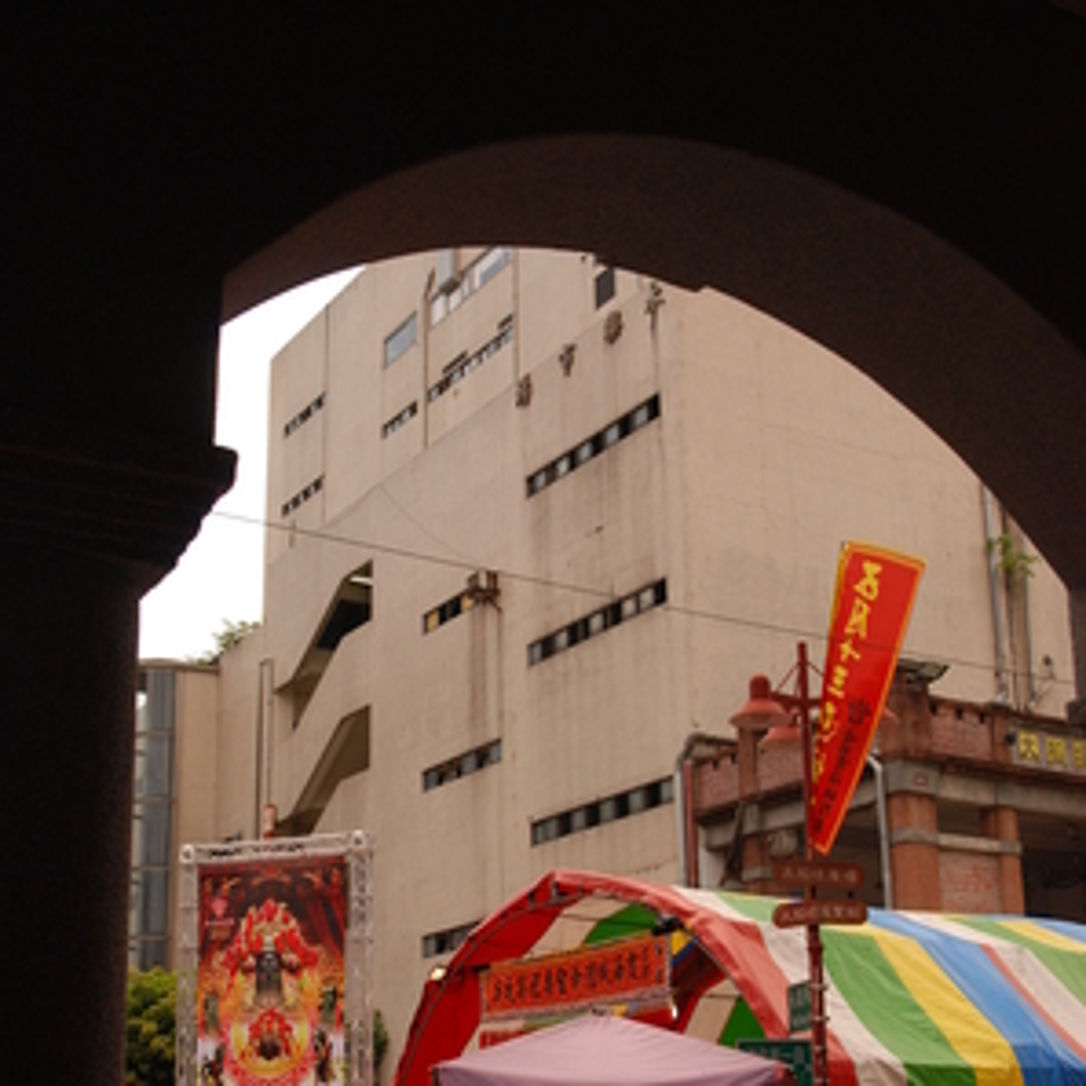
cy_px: 717
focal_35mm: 87
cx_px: 545
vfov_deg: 20.0
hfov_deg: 20.0
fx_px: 3075
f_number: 8
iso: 200
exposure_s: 1/250
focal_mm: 45
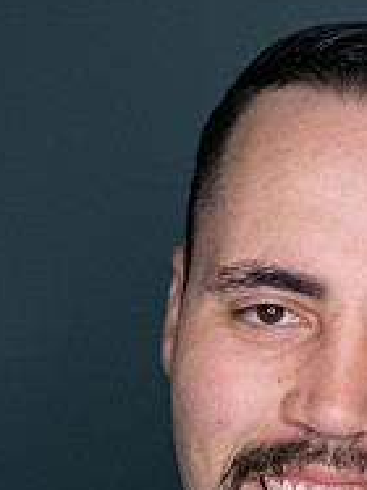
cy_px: 511
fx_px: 2788
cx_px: 357
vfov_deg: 10.0
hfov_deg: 7.5
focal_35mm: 197
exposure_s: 1/640
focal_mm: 85
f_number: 3.5
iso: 2000
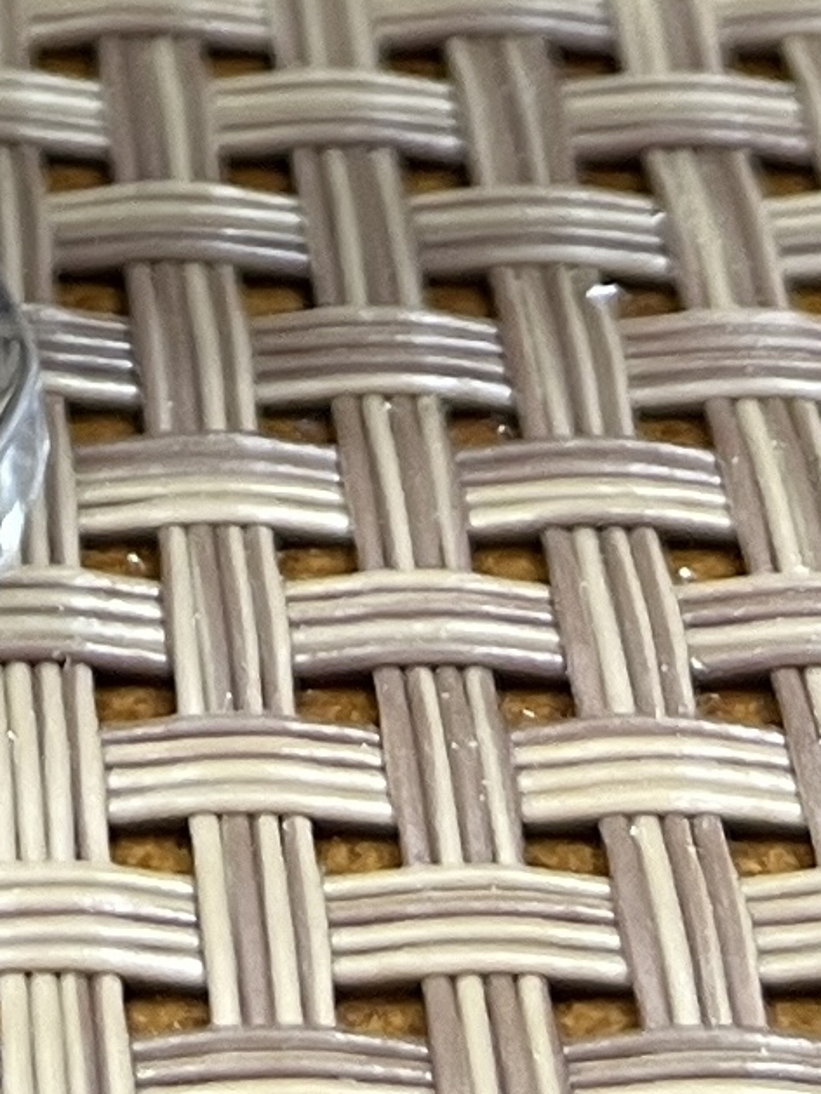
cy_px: -854
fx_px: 3952
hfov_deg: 11.1
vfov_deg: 14.0
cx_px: -605
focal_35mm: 125
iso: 160
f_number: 1.6
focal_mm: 5.1
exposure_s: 1/60
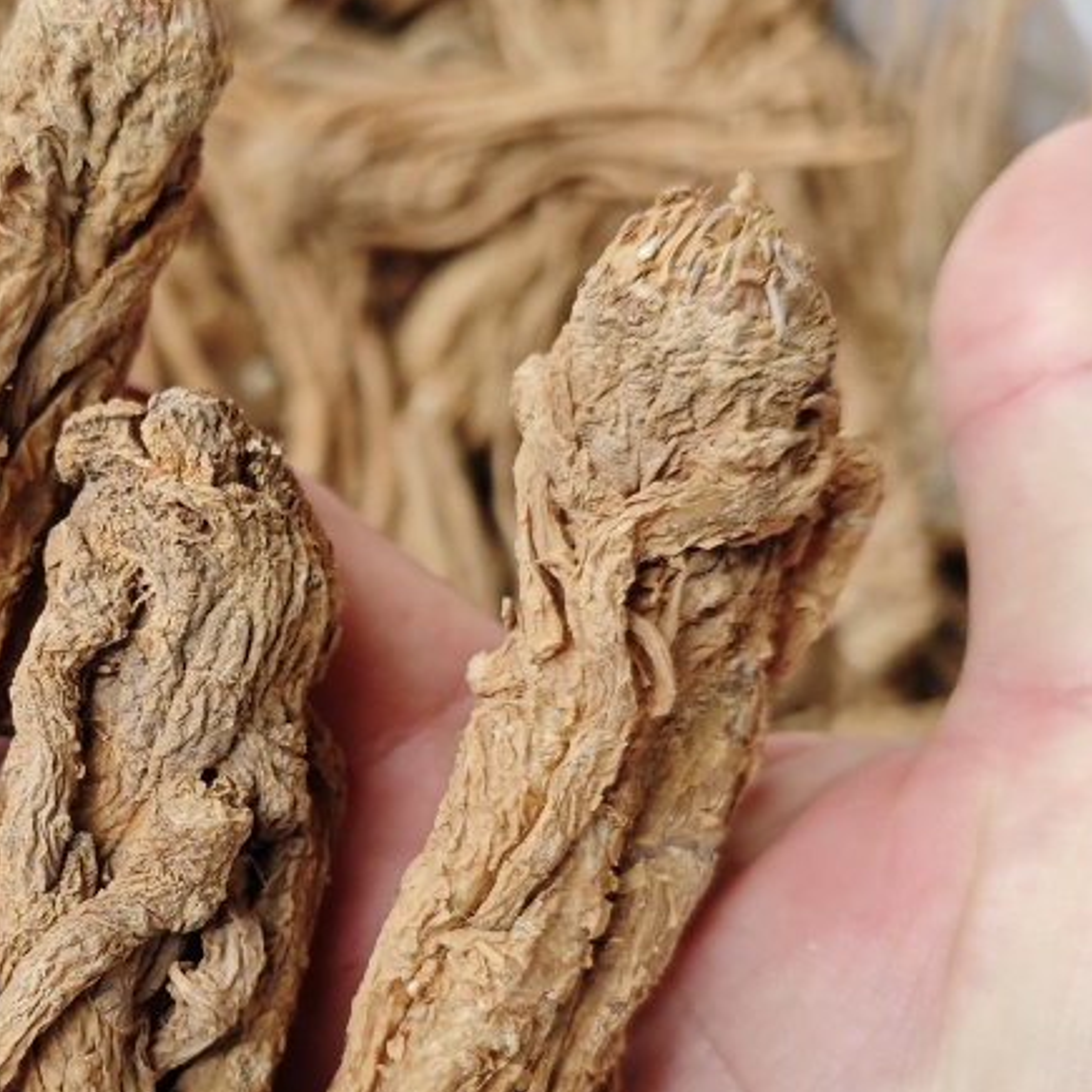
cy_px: 762
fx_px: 1856
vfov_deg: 32.4
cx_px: 153
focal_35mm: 52
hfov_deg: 31.6
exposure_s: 1/300
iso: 400
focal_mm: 5.84
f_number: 1.6
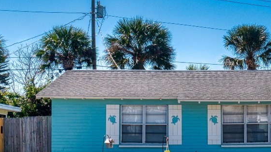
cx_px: 216
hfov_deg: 24.9
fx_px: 603
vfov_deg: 14.3
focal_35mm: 84
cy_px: 116
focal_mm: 21
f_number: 13
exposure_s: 1/125
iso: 200
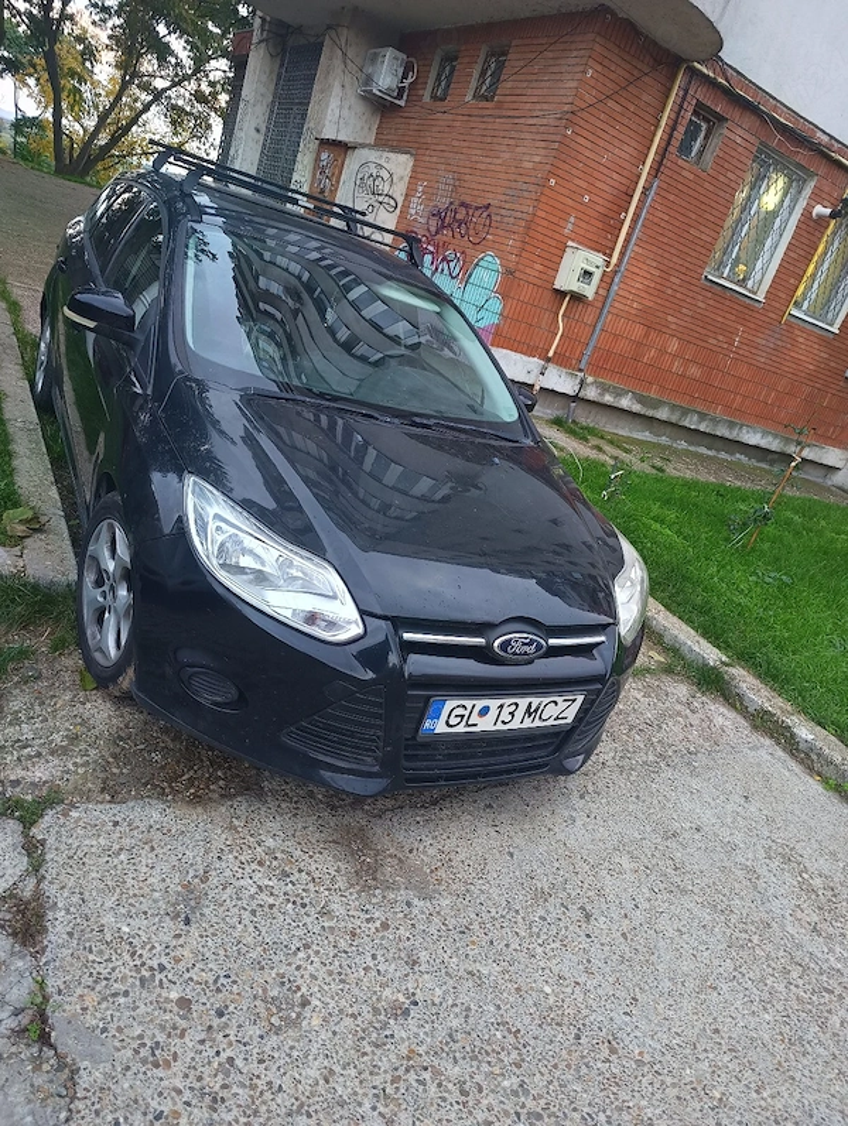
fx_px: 749
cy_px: 563
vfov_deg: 73.8
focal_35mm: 23
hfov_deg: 59.0
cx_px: 424
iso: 1250
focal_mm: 6.06
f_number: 1.69
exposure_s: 1/33.4
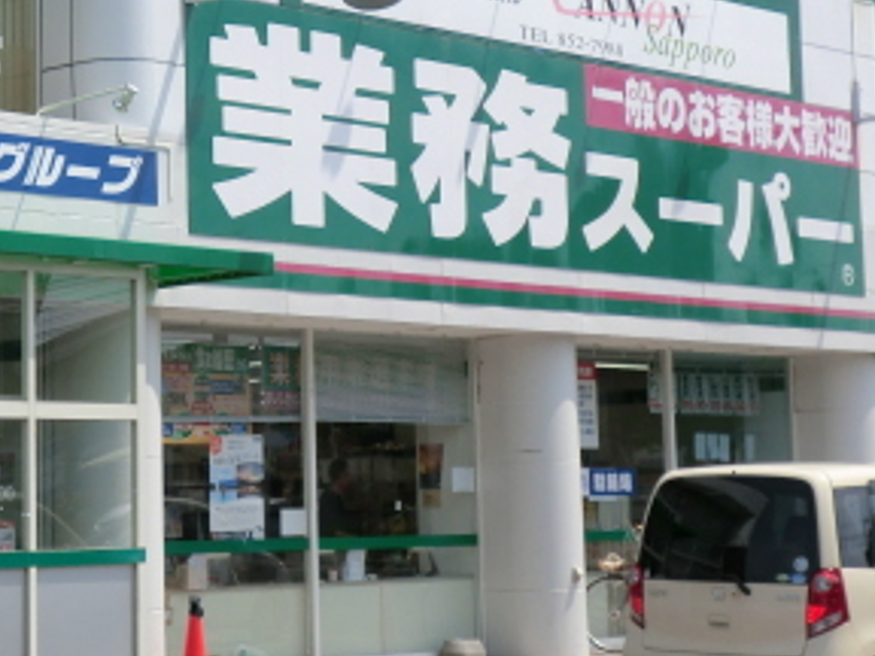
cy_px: 207
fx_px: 2528
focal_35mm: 100
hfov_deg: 19.5
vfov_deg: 14.8
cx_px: 197
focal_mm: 8.2
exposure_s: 1/640
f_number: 4.3
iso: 50
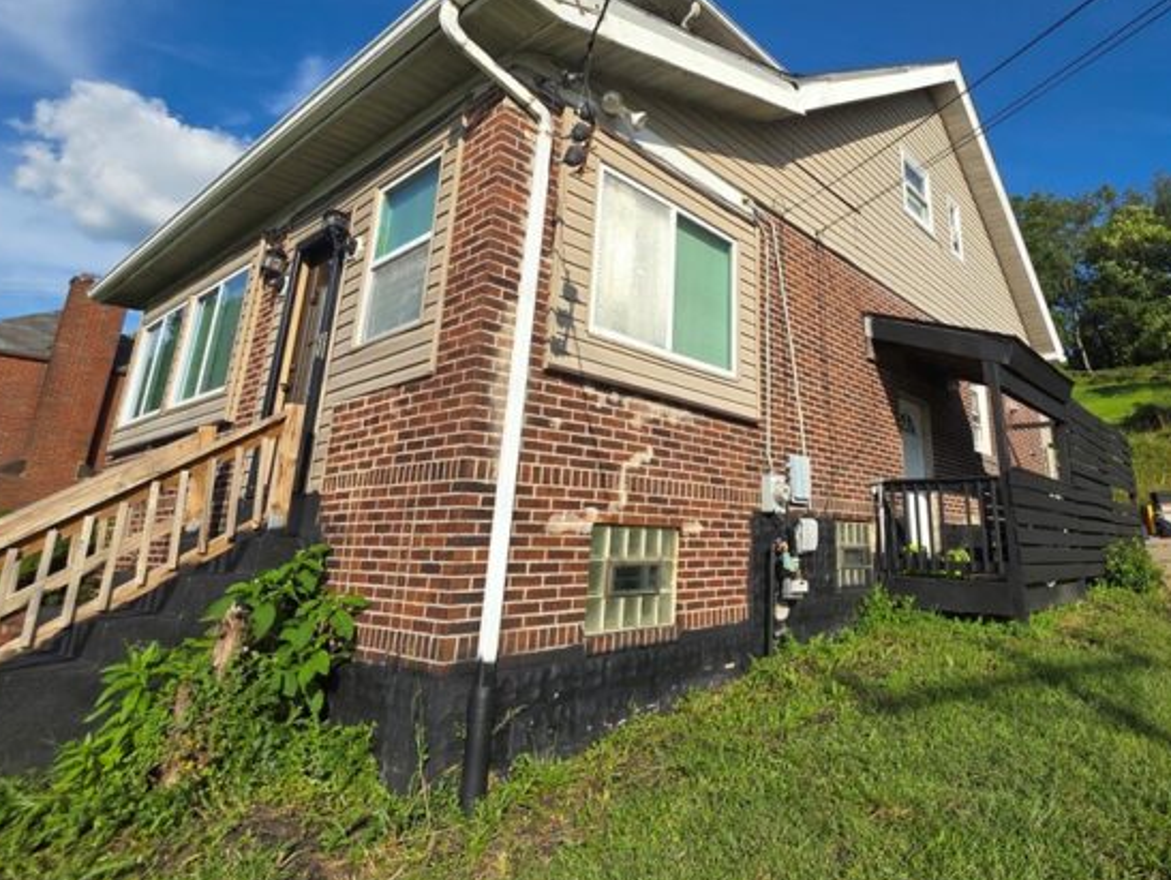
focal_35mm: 19
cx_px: 756
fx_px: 643
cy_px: 355
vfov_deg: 68.1
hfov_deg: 82.5
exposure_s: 1/2333
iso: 40
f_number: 1.9
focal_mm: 2.2
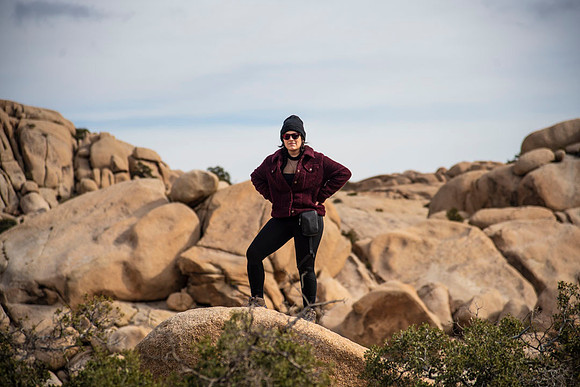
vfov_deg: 11.4
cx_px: 290
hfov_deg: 17.1
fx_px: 1934
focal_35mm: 120
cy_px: 194
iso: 100
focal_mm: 120
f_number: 4
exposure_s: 1/1250
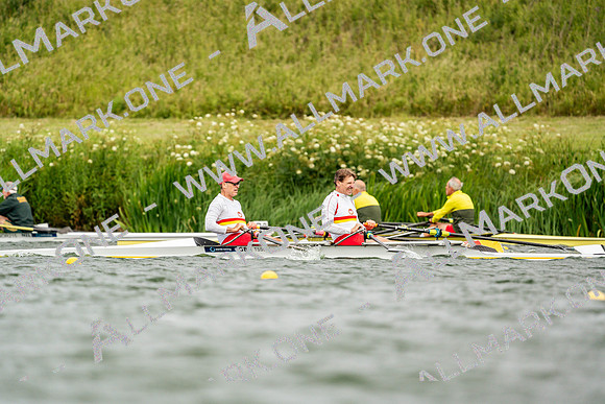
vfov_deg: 2.3
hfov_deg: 3.4
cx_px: 302
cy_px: 202
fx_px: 10085
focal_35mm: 600
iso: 500
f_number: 6.3
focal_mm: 600
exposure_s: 1/2000
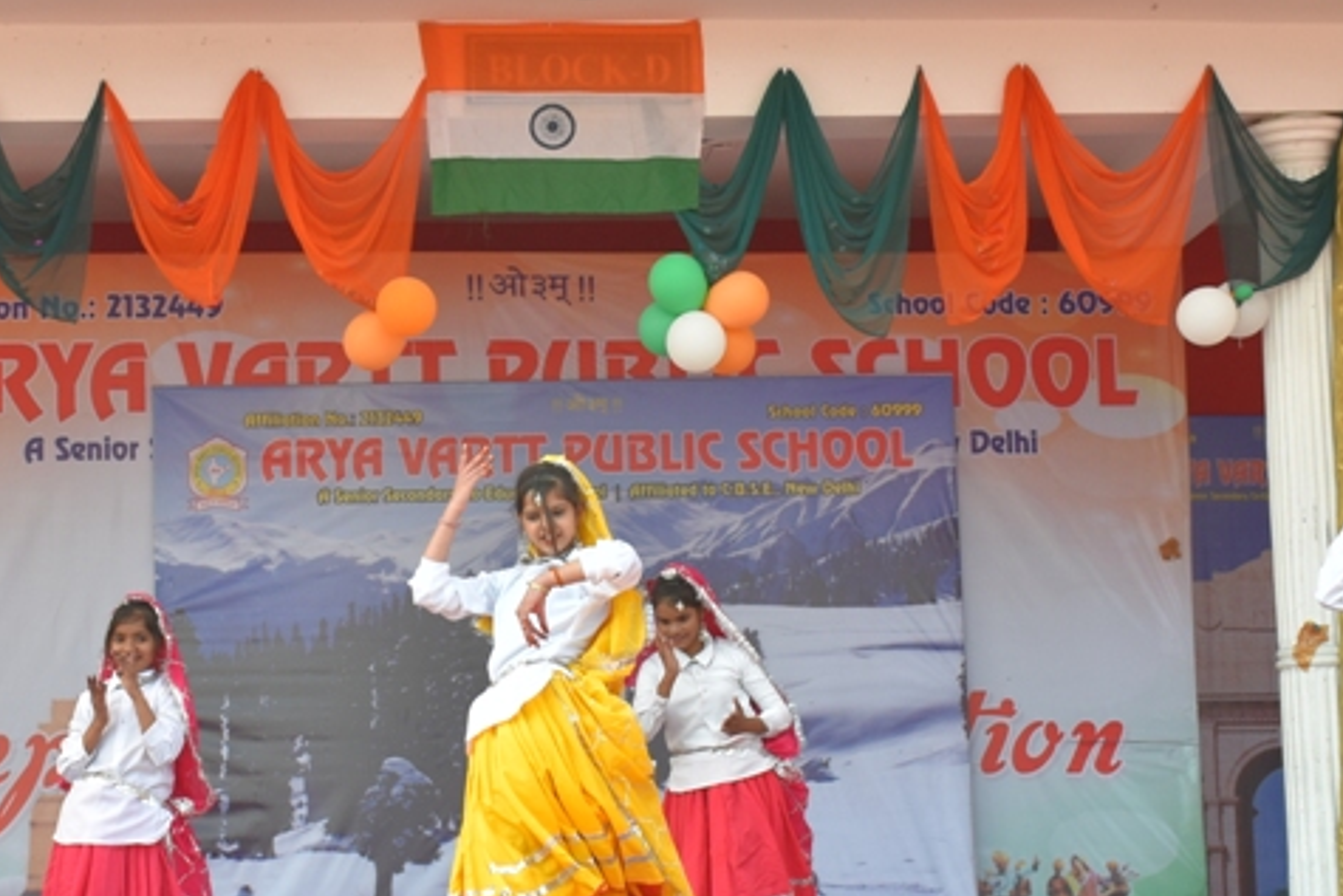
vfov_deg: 12.5
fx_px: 4105
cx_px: 489
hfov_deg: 18.5
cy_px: 391
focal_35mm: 110
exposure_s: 1/160
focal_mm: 34
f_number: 6.3
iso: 200
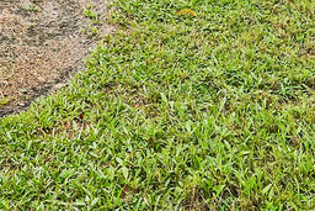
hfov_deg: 18.2
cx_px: -118
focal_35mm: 103
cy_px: -332
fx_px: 903
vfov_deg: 10.8
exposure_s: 1/200
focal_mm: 16.5
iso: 320
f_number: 11
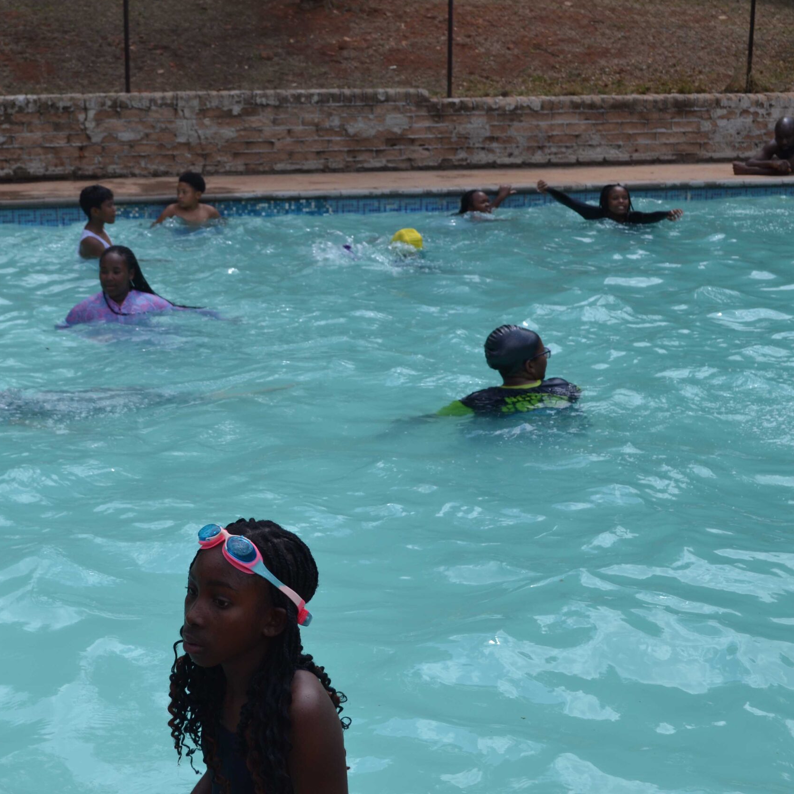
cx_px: 251
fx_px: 1609
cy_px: 392
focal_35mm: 62
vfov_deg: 27.7
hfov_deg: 27.5
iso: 100
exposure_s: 1/200
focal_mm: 32
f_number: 7.1
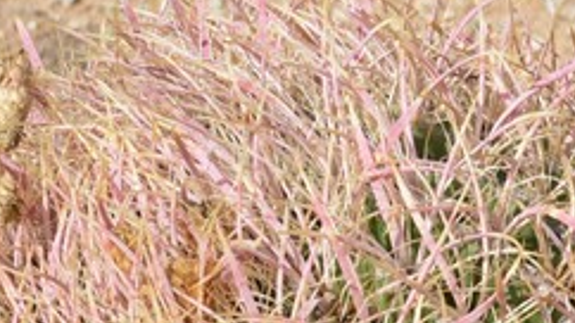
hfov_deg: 8.0
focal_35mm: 268
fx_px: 4085
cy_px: 767
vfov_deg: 4.4
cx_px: 527
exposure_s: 1/1600
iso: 400
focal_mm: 38
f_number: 6.3
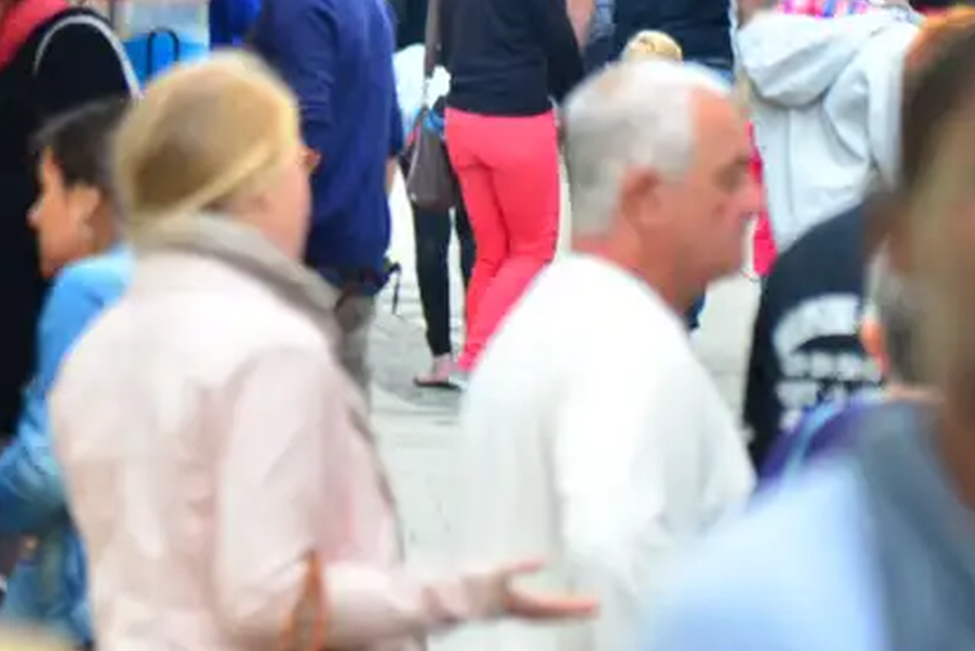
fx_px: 25059
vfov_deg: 1.5
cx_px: 439
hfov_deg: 2.2
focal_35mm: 925
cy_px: 121
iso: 800
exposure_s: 1/80
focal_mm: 250
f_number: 6.3
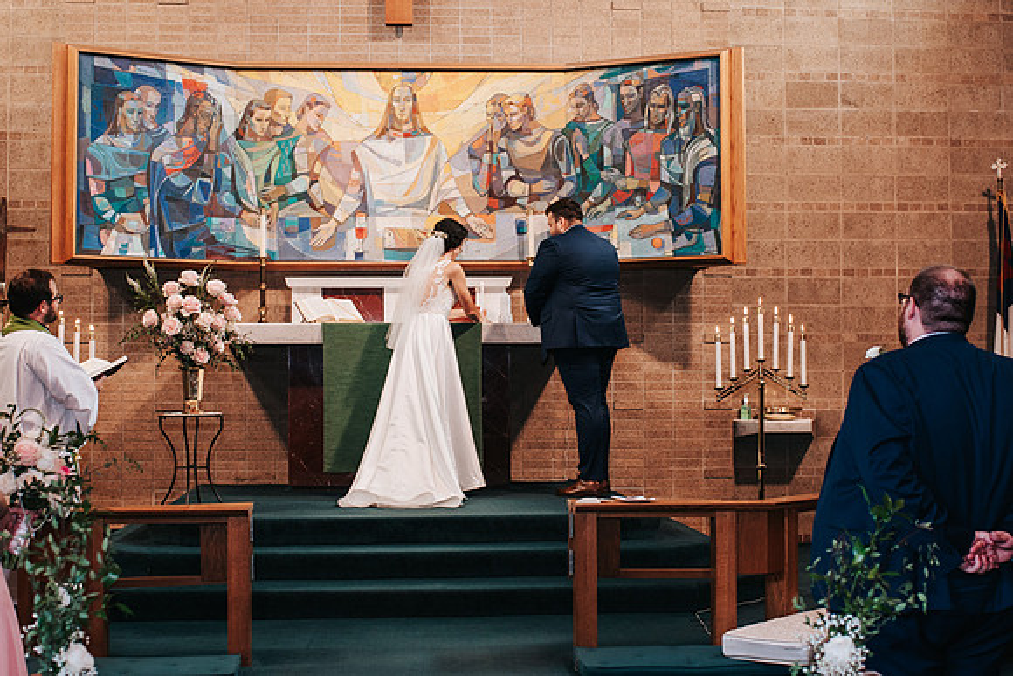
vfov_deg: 22.5
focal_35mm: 60
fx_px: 1696
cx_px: 509
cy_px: 316
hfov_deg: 33.3
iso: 560
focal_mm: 35
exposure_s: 1/125
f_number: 3.2
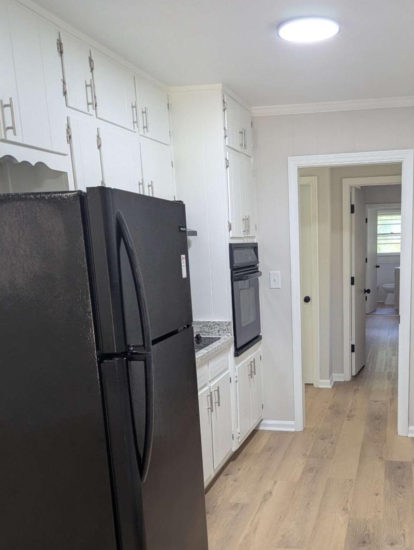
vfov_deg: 50.4
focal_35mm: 36
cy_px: 365
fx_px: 573
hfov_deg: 38.9
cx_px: 298
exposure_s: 1/120
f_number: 1.85
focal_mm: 6.81
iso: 381
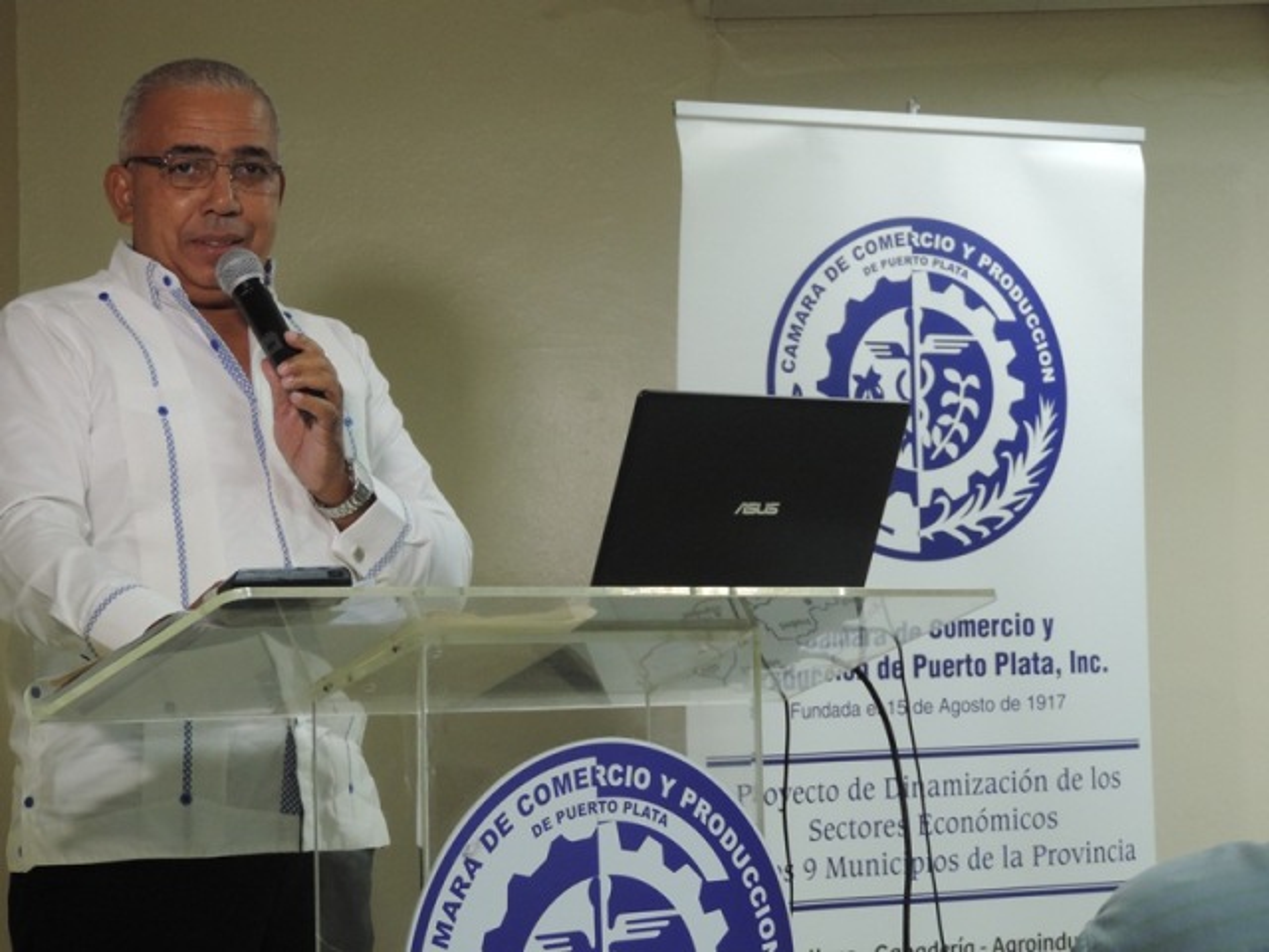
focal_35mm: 85
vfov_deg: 17.4
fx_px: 3116
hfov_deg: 23.0
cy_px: 476
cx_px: 634
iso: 400
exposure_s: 1/40
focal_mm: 15.1
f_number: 4
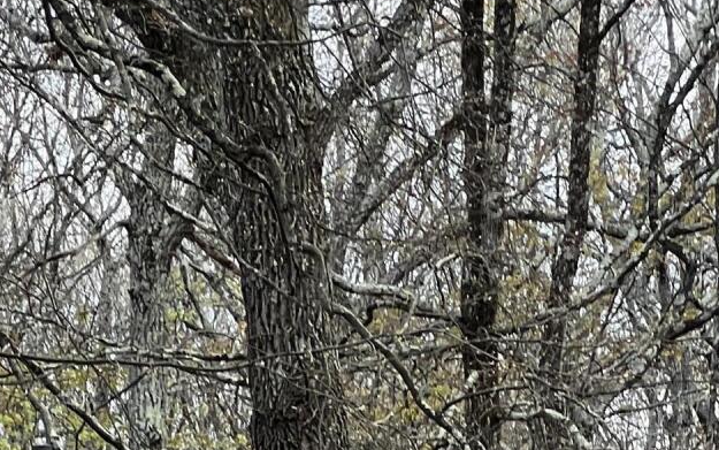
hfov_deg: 8.0
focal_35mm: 261
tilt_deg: +0.0
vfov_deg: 4.9
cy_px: 1060
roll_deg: -0.2
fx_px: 5116
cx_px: -64
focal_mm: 9
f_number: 2.8
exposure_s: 1/99
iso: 125
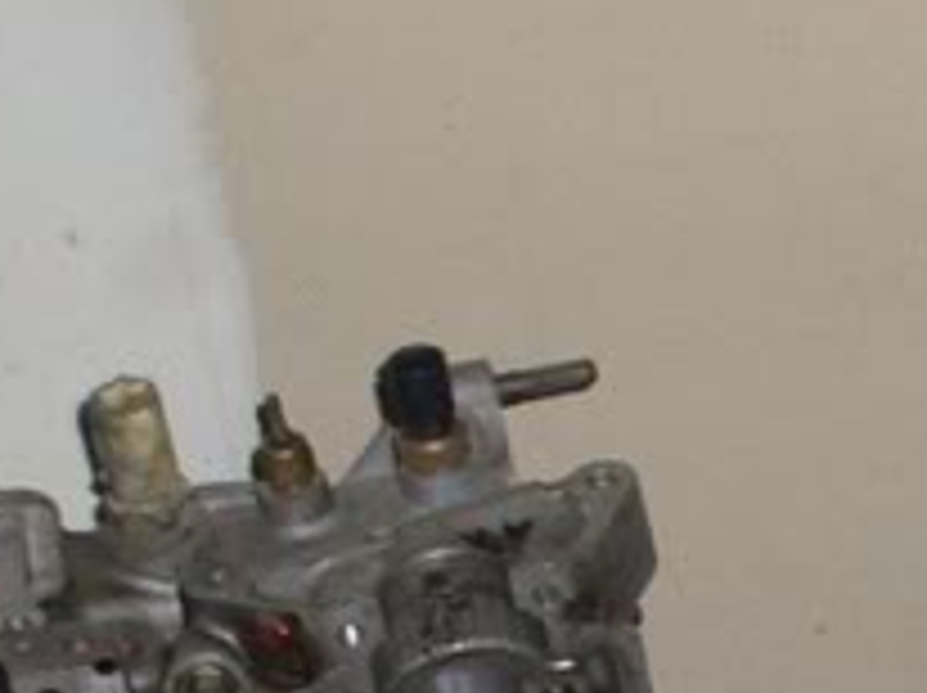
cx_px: 1660
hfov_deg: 12.8
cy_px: 1300
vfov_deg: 9.9
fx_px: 3745
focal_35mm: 140
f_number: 4
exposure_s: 1/40
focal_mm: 4.8
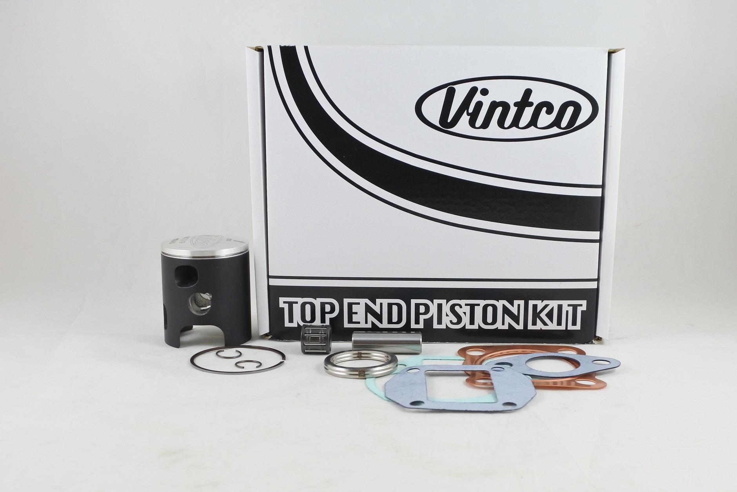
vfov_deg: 36.9
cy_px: 246
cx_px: 368
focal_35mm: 36
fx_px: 737
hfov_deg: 53.1
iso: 400
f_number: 4
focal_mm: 13.4
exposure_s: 1/125
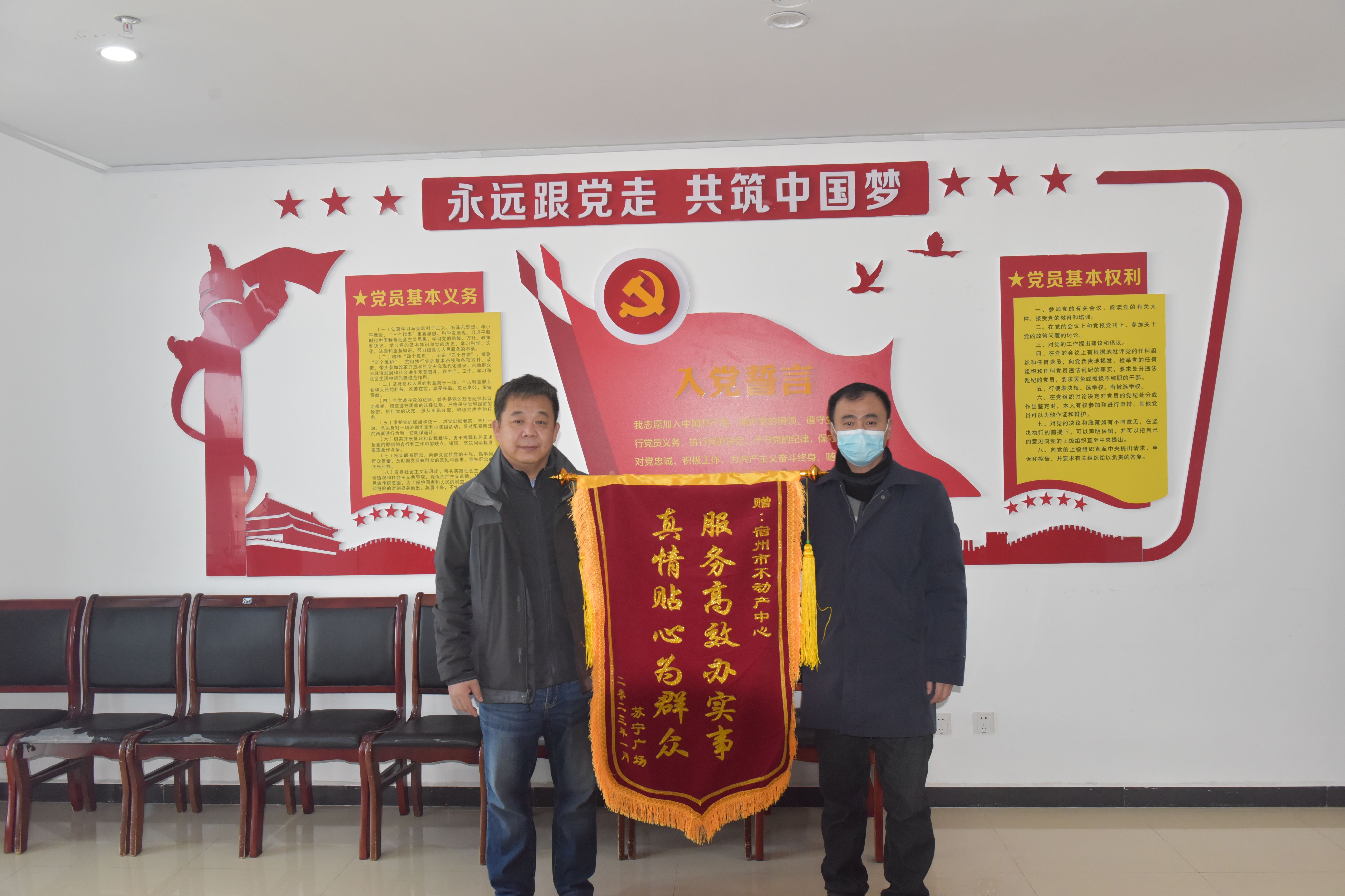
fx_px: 1083
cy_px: 448
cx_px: 672
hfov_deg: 63.7
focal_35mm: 29
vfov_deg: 45.0
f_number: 7.1
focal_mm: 29
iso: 3200
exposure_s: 1/125
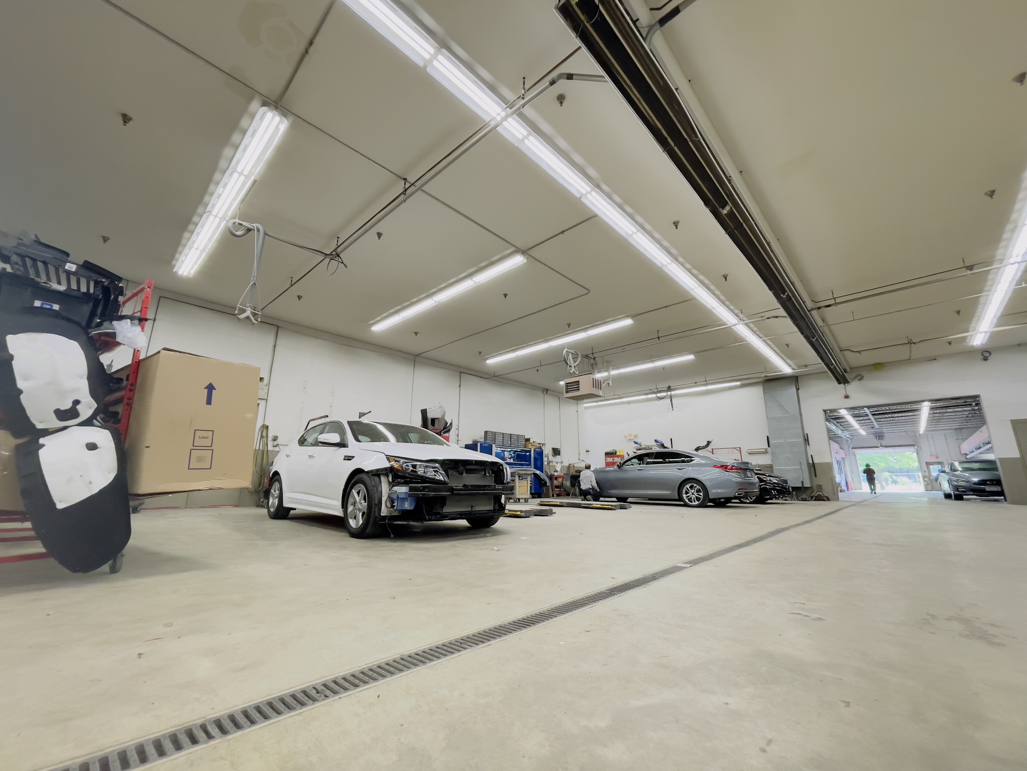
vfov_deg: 89.9
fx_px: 386
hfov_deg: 106.2
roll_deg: -0.7
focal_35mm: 13
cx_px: 514
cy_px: 386
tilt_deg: +14.1
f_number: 2.4
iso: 160
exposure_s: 1/60
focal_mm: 1.54
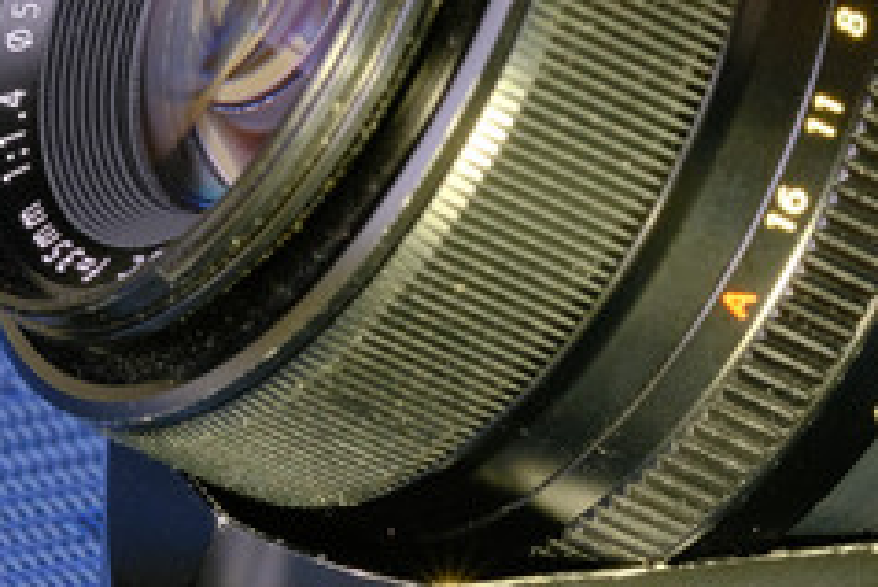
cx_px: 317
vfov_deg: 3.8
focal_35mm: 363
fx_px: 8858
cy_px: 253
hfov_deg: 5.7
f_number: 11
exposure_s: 1
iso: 800
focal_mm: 90
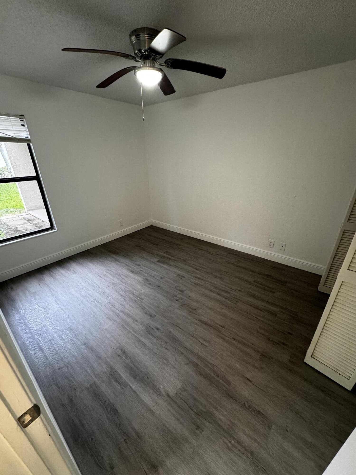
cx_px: 178
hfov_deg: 85.7
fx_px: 192
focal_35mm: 14
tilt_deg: -23.8
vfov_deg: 102.1
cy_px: 238
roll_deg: +1.4
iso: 250
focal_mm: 2.22
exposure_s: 1/60
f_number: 2.2
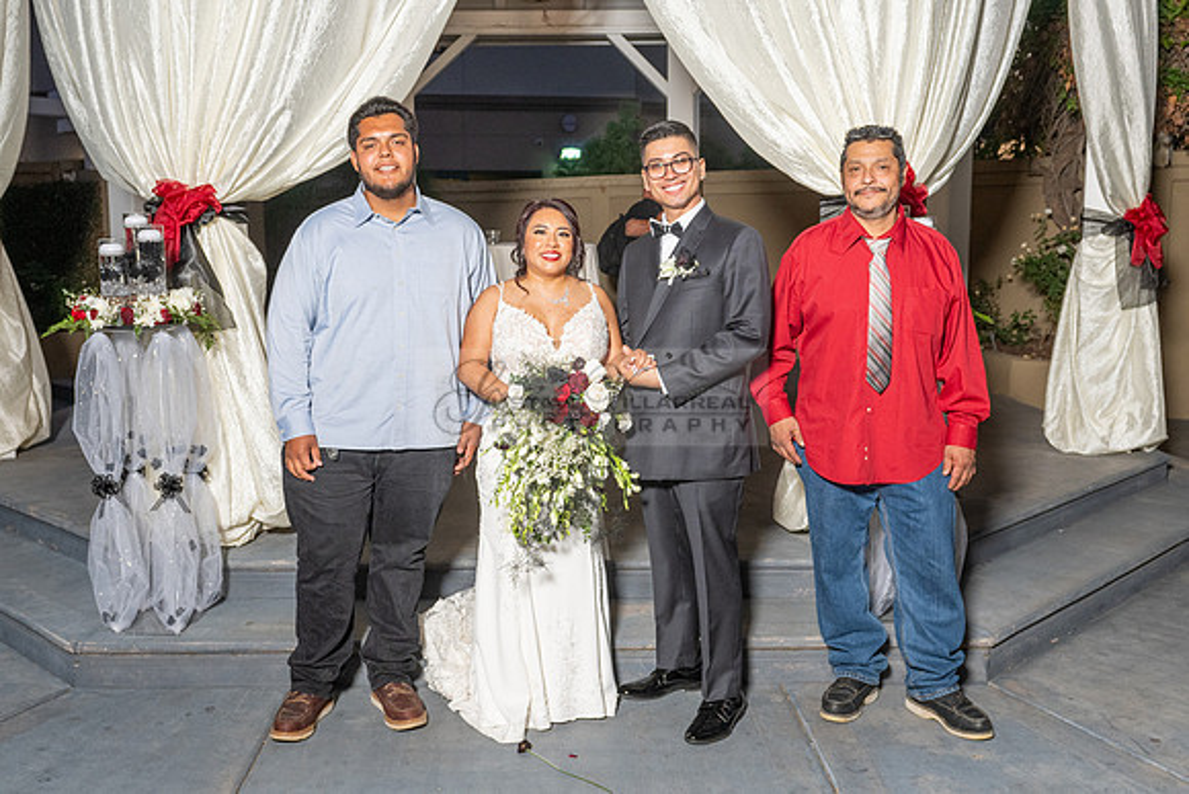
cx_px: 539
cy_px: 367
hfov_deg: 52.8
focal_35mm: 36
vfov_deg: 36.7
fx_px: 1197
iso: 640
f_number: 4.5
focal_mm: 26
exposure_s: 1/200
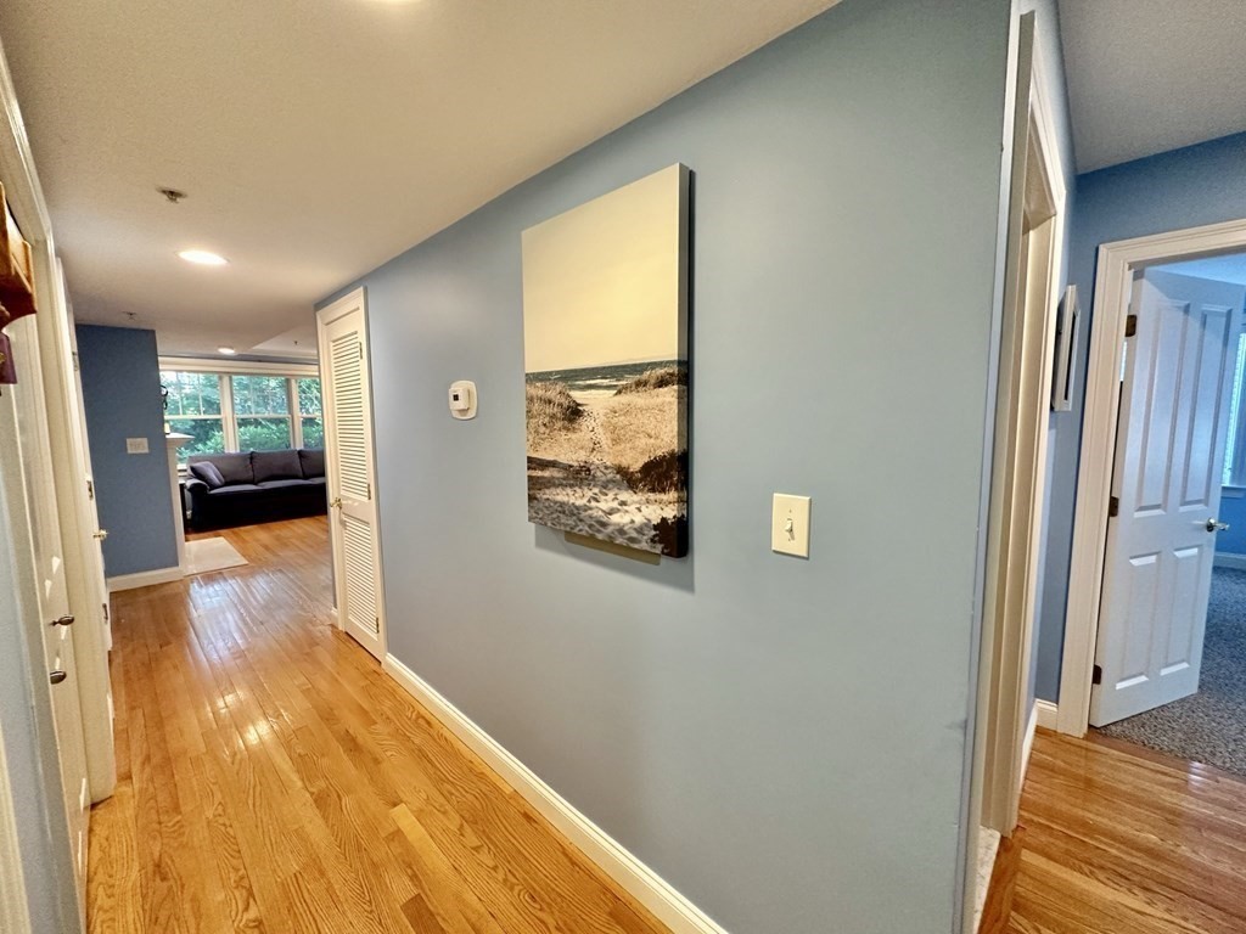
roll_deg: +0.6
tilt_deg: -6.9
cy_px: 467
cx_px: 623
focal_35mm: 14
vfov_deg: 85.7
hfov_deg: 102.1
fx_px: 504
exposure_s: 1/60
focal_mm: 2.22
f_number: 2.2
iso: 250
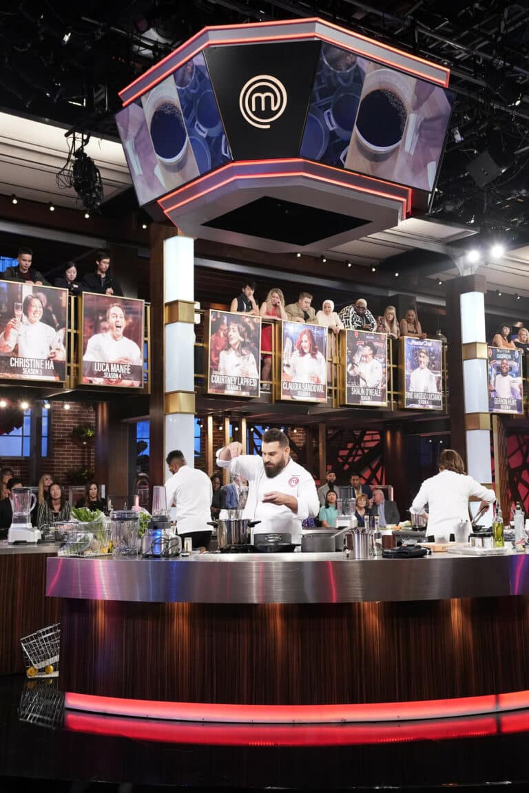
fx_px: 904
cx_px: 264
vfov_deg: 47.4
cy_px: 396
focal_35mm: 41
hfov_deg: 32.6
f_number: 5
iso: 5000
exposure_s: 1/250
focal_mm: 41
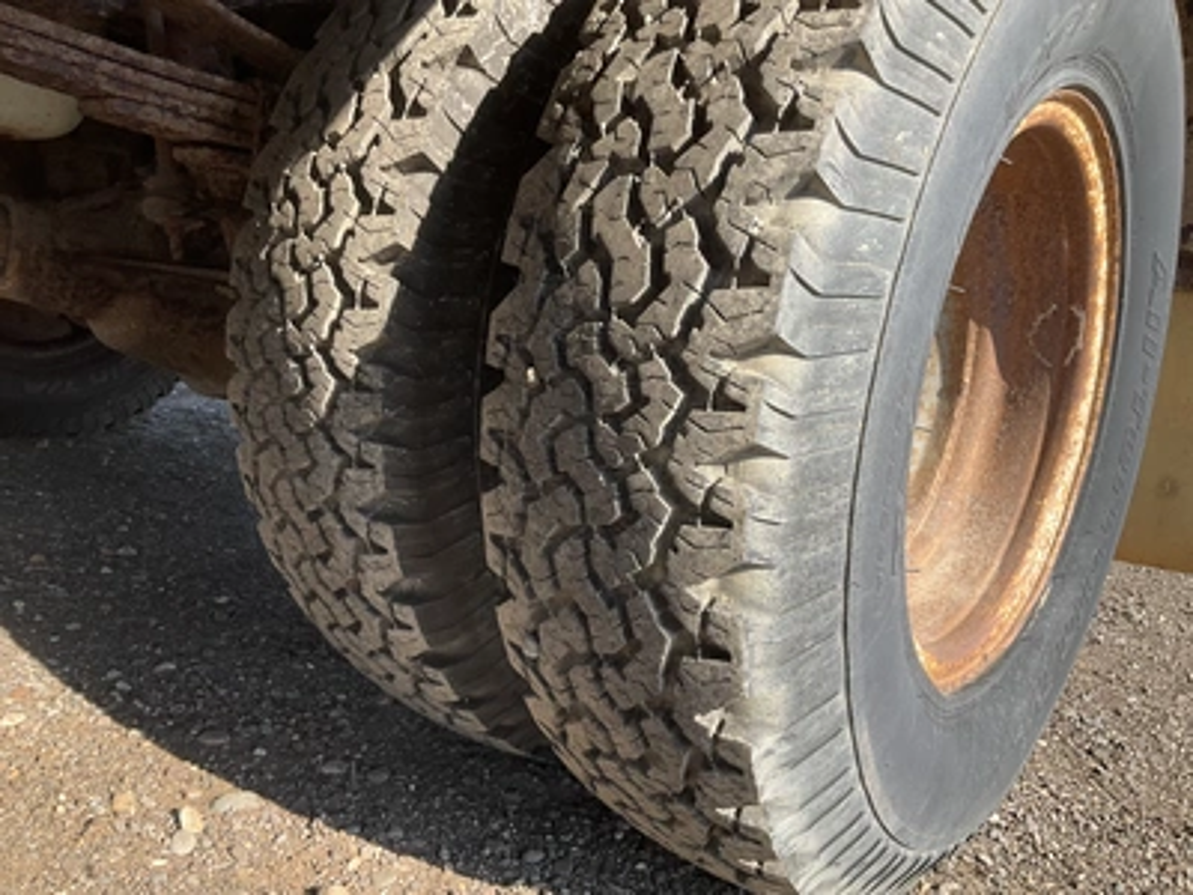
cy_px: 448
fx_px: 999
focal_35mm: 29
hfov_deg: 61.7
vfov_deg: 48.2
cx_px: 596
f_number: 1.8
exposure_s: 1/422
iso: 25
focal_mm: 3
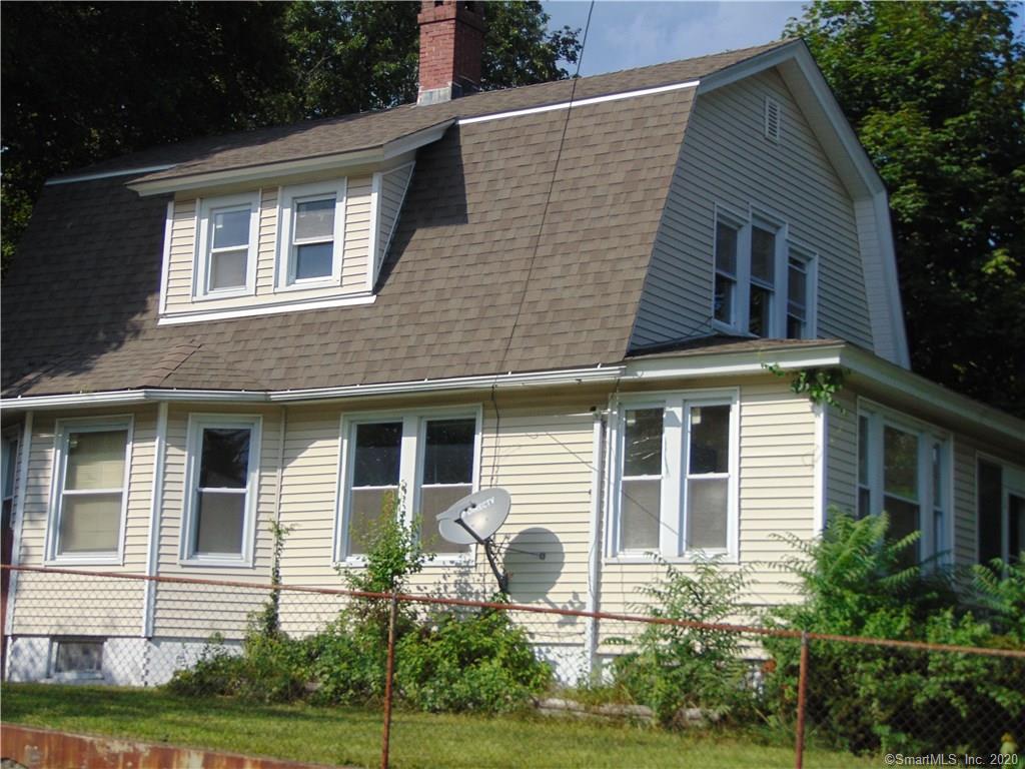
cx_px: 512
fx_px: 2102
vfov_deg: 20.7
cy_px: 384
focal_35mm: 71
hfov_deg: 27.4
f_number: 3.7
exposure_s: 1/1000
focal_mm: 12.8
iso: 80
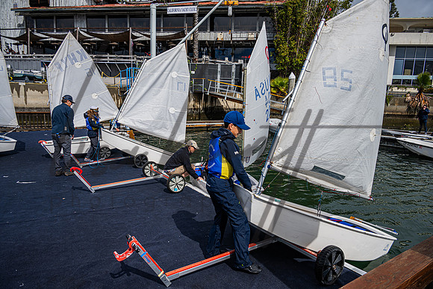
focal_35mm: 24
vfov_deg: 53.2
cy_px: 144
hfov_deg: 73.7
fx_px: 289
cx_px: 216
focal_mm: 24
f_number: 8
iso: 100
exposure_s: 1/500
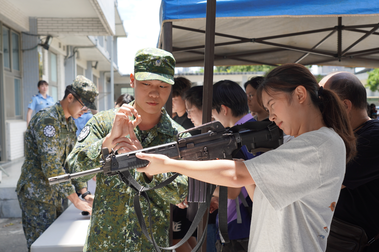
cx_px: 190
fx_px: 474
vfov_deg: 29.9
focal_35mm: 45
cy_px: 126
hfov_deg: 43.6
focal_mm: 30
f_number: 4.5
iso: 100
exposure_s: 1/320
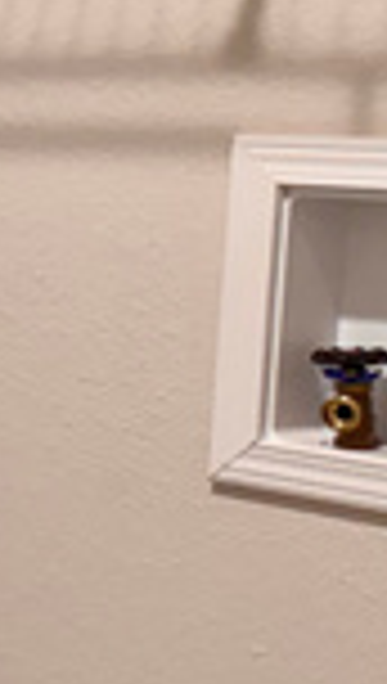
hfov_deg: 8.0
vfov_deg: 19.4
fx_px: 1998
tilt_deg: -2.9
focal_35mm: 110
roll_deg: -1.9
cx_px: -1044
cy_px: 225
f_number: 1.78
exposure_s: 1/120
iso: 160
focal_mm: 6.76
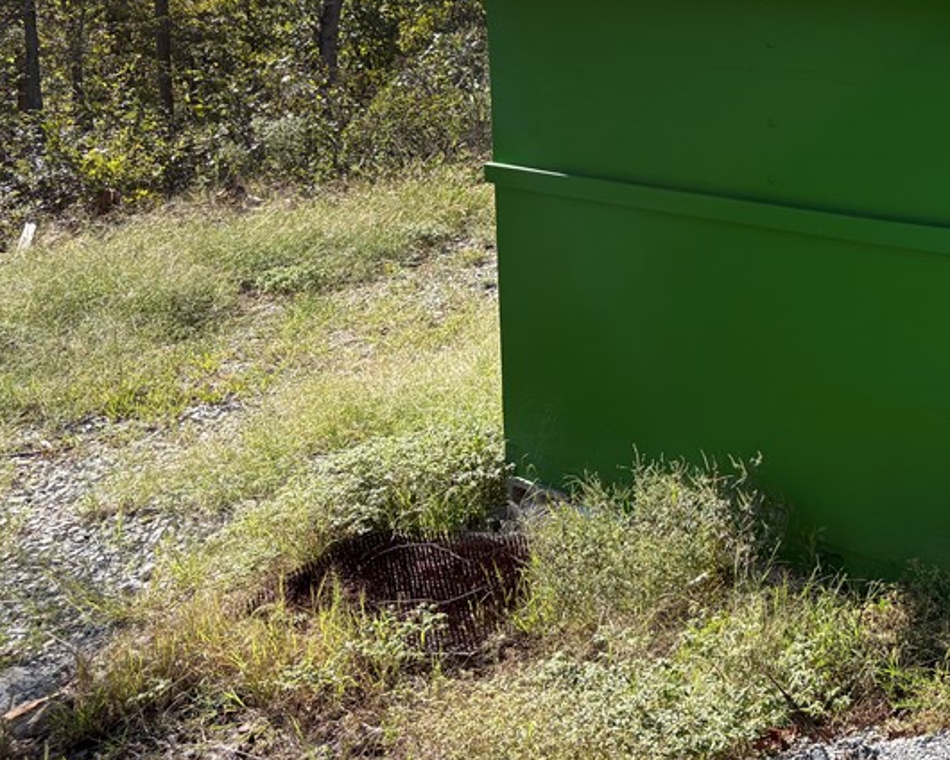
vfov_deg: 30.1
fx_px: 1378
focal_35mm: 49
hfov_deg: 35.2
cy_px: 149
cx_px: 902
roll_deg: -1.2
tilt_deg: -7.8
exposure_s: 1/1953
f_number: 1.6
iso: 64
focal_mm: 5.96
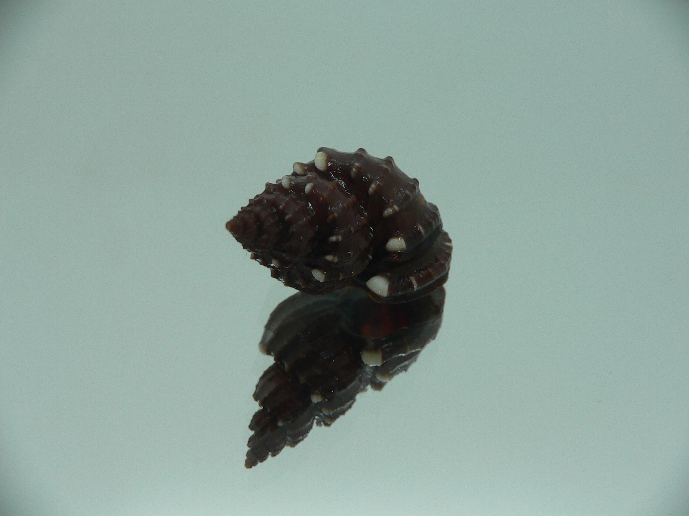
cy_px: 258
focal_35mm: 35
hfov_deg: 52.6
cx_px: 344
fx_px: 697
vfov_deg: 40.7
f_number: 2.8
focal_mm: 4.6
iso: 80
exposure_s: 1/60
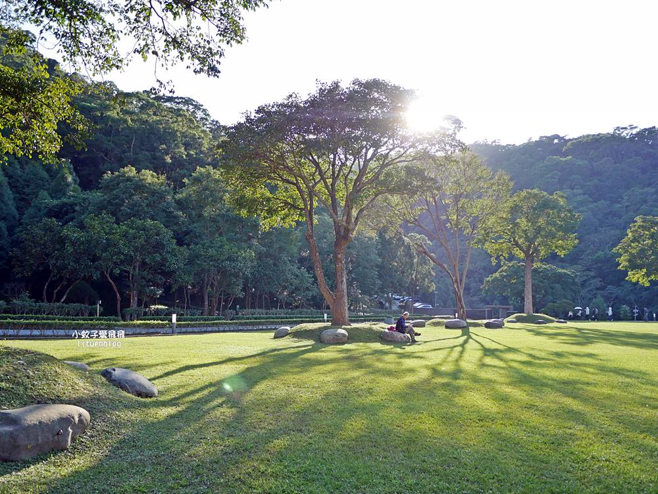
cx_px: 329
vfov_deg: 49.8
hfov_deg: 63.4
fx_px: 532
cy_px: 247
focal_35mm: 28
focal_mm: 14
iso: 200
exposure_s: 1/640
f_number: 2.8
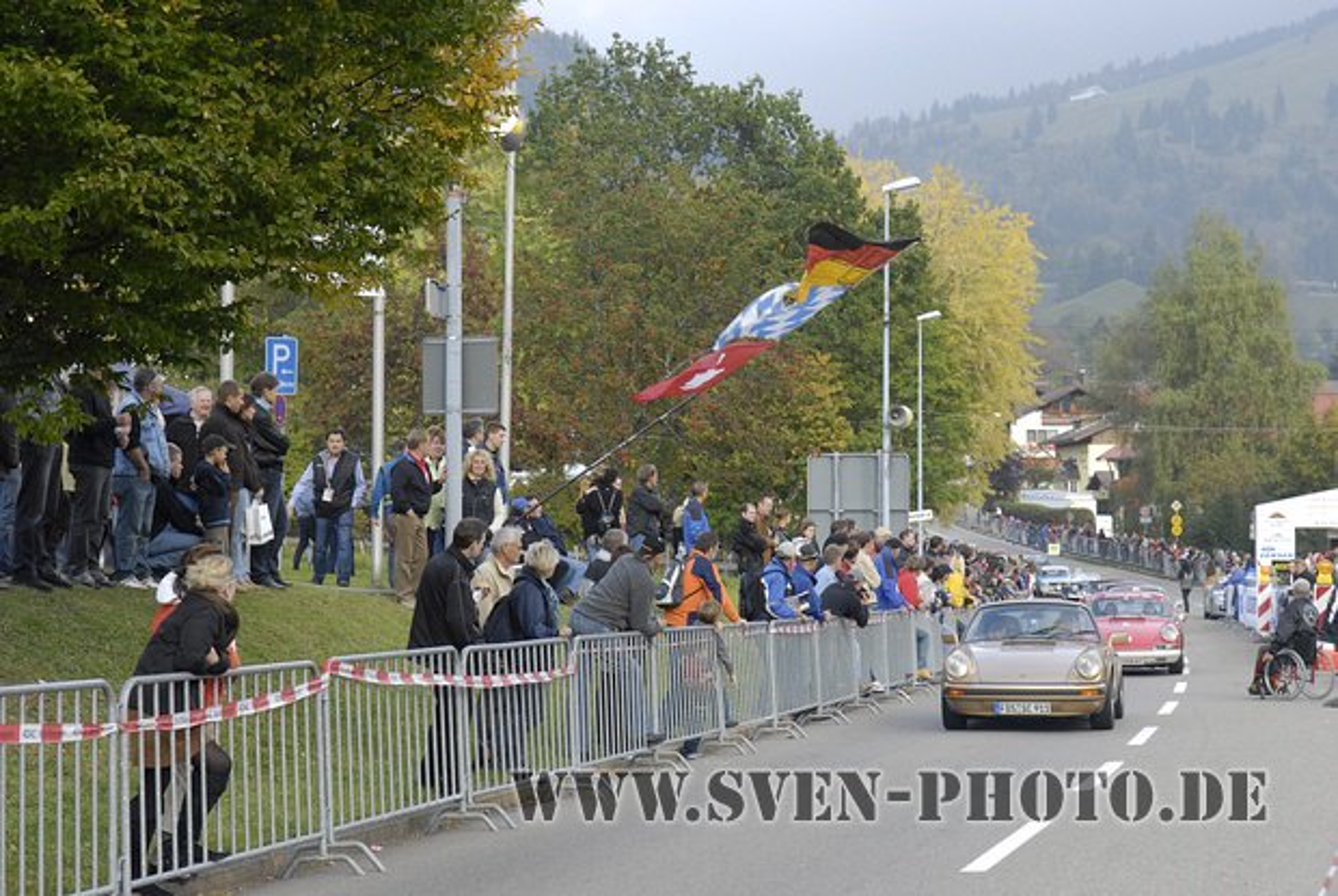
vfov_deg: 16.6
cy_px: 448
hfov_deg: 24.6
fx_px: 3070
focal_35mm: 82
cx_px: 669
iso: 400
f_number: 7.1
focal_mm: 55
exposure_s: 1/160
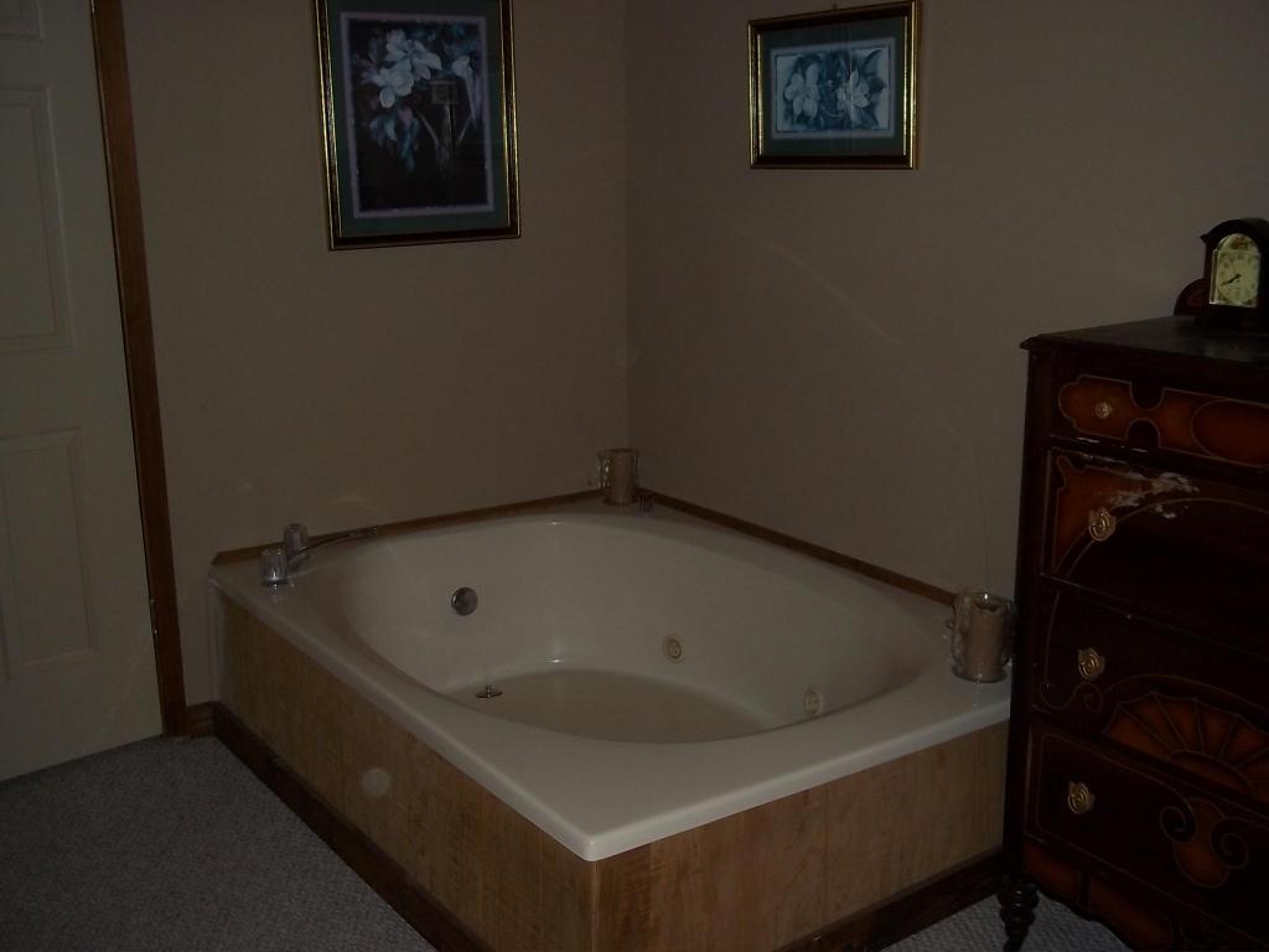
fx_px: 1320
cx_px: 634
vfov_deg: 39.7
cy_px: 476
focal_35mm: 36
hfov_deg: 51.4
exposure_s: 1/30
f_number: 3.1
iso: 80
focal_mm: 6.5
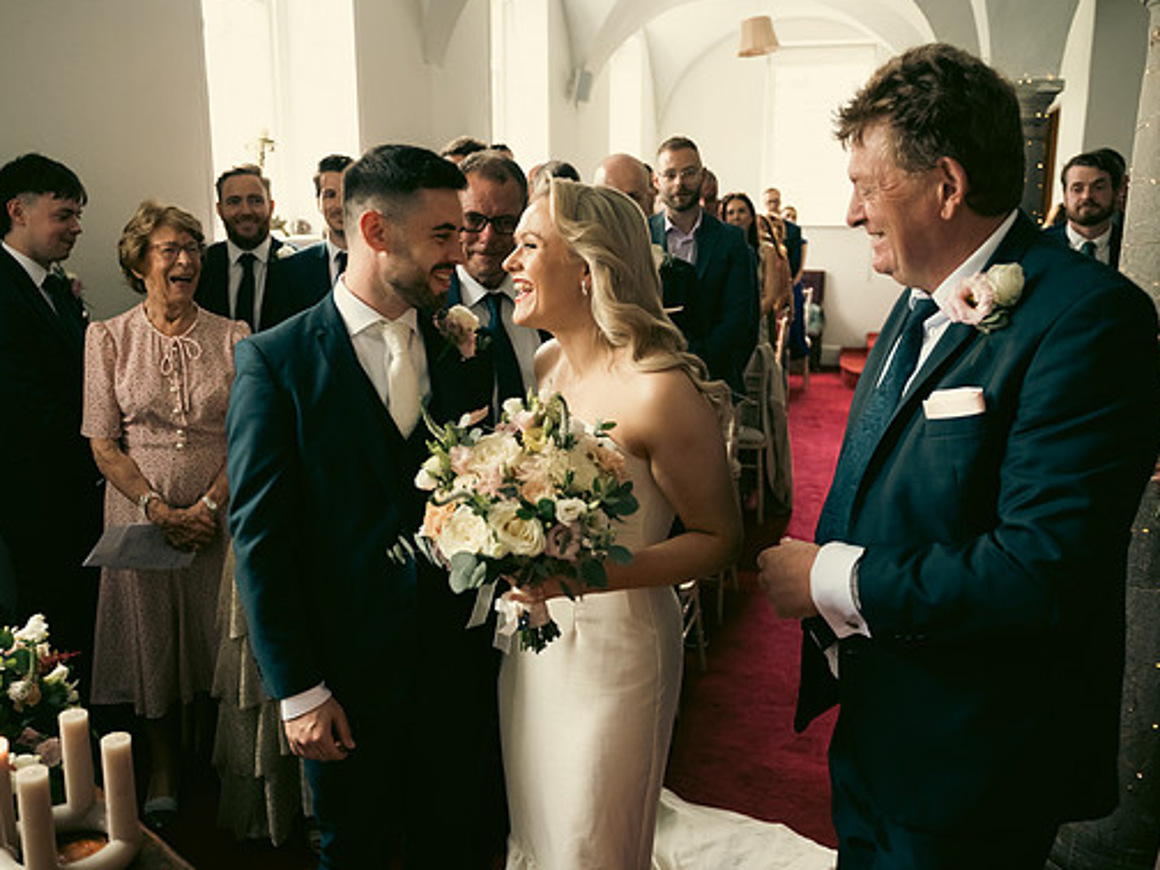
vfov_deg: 45.4
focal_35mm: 31
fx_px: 1039
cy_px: 432
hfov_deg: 58.3
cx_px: 568
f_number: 3.5
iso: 800
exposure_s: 1/160
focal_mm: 28
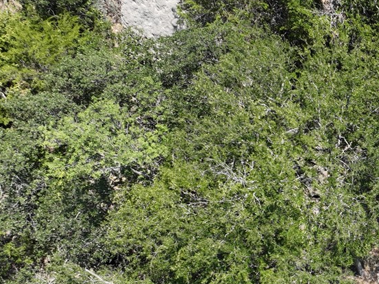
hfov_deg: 19.2
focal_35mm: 89
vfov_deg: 16.3
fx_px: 974
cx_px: 577
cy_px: 277
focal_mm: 12.29
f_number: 2.8
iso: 100
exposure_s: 1/1250
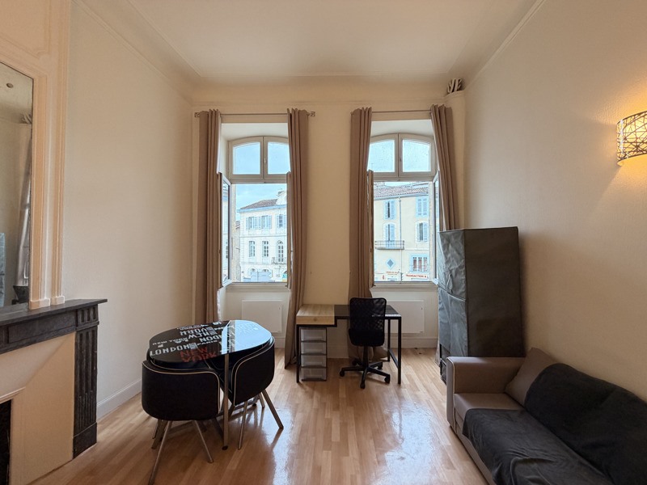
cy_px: 242
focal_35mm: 14
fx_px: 262
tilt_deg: +0.9
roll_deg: -0.1
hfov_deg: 102.1
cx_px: 324
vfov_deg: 85.7
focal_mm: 2.22
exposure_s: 1/50
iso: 160
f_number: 2.2
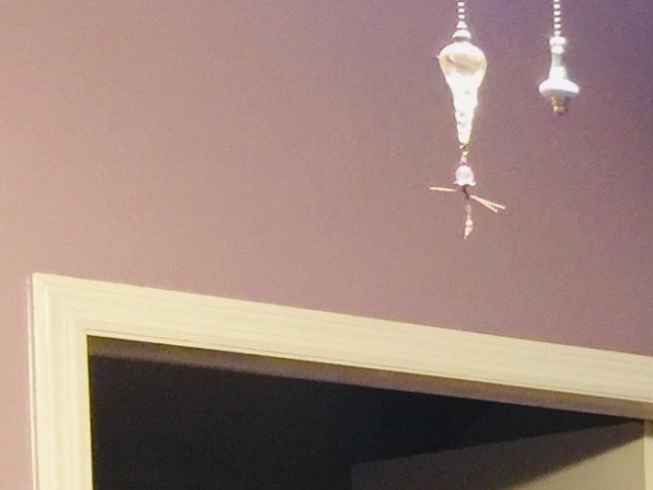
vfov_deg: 10.3
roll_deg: -1.4
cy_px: 952
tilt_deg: -3.8
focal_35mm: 134
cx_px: 1473
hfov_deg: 12.3
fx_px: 2528
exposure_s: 1/15
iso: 80
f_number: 2.2
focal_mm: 4.15
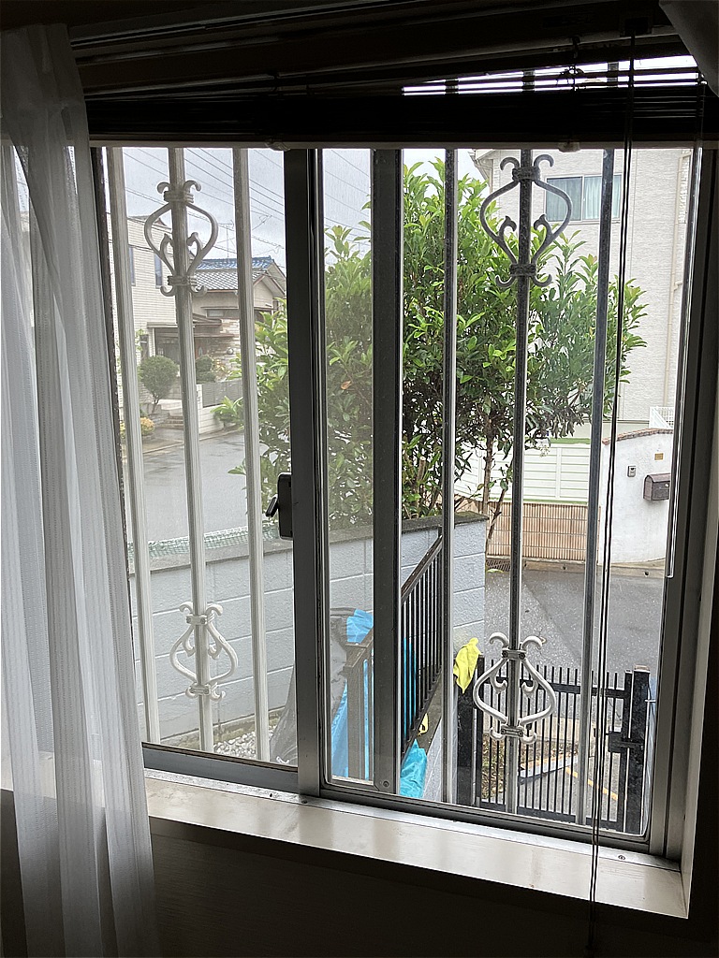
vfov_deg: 63.4
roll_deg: +0.7
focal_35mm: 28
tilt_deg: -8.4
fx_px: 775
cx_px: 360
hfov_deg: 49.7
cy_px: 479
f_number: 1.8
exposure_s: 1/145
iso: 25
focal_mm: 3.99
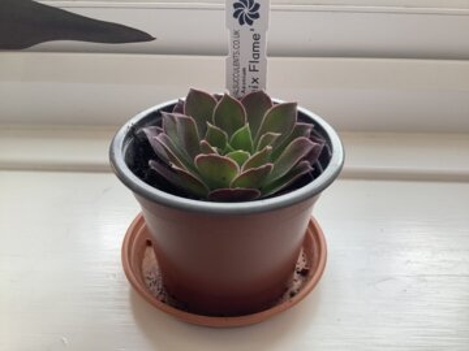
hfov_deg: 58.4
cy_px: 176
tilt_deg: -35.8
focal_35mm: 31
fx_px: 420
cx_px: 234
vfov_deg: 45.4
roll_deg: -0.3
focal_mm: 3.3
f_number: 2.4
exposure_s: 1/120
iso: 25
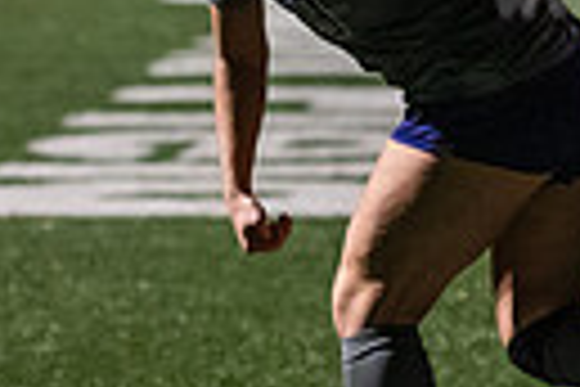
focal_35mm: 459
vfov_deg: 3.0
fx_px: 7394
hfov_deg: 4.5
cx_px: 288
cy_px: 92
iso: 8000
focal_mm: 102
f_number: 2.8
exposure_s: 1/1250
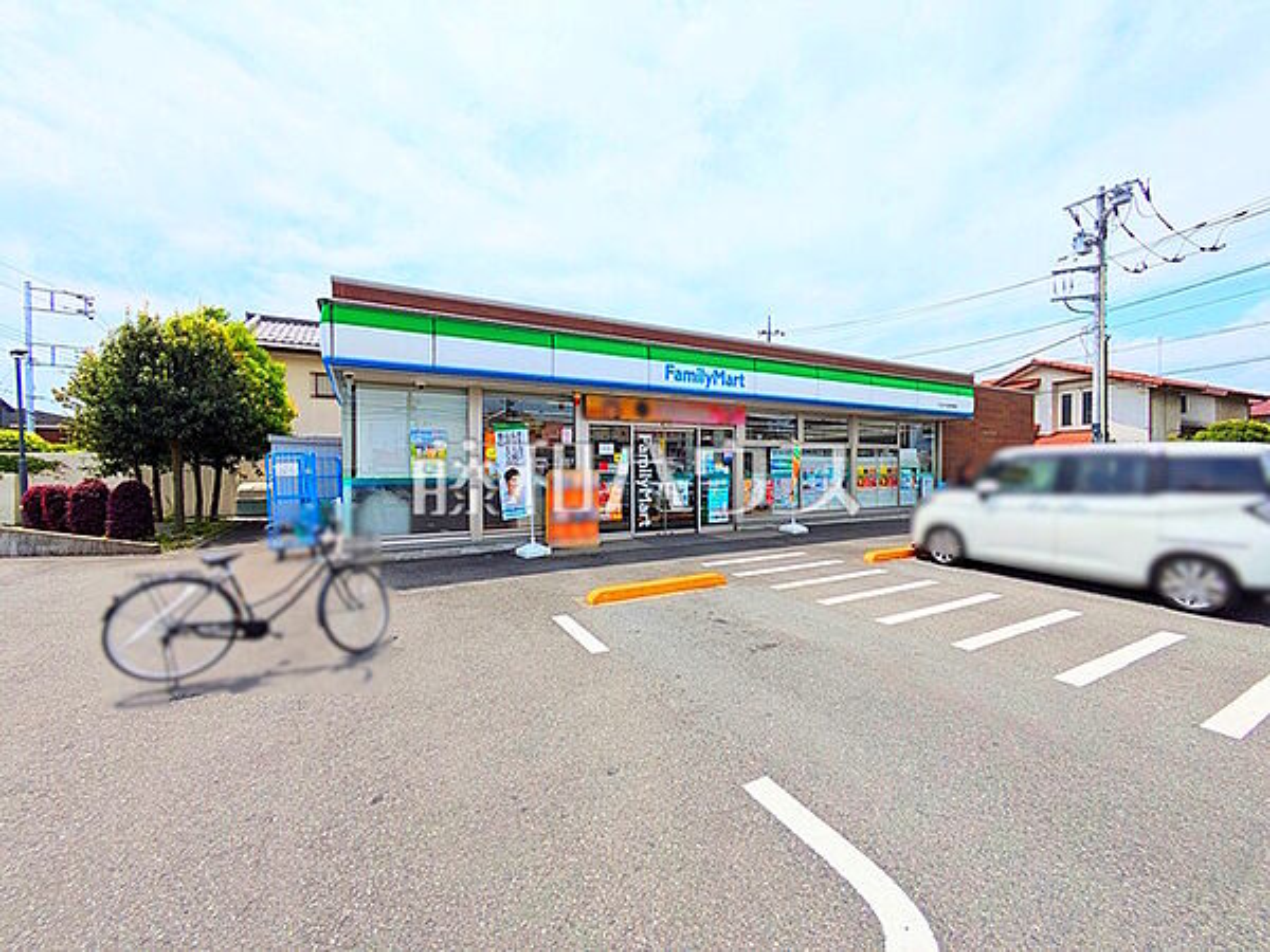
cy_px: 476
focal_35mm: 14
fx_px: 514
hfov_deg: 102.1
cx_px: 635
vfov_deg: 85.7
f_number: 2.2
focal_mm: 1.83
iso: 50
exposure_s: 1/2747
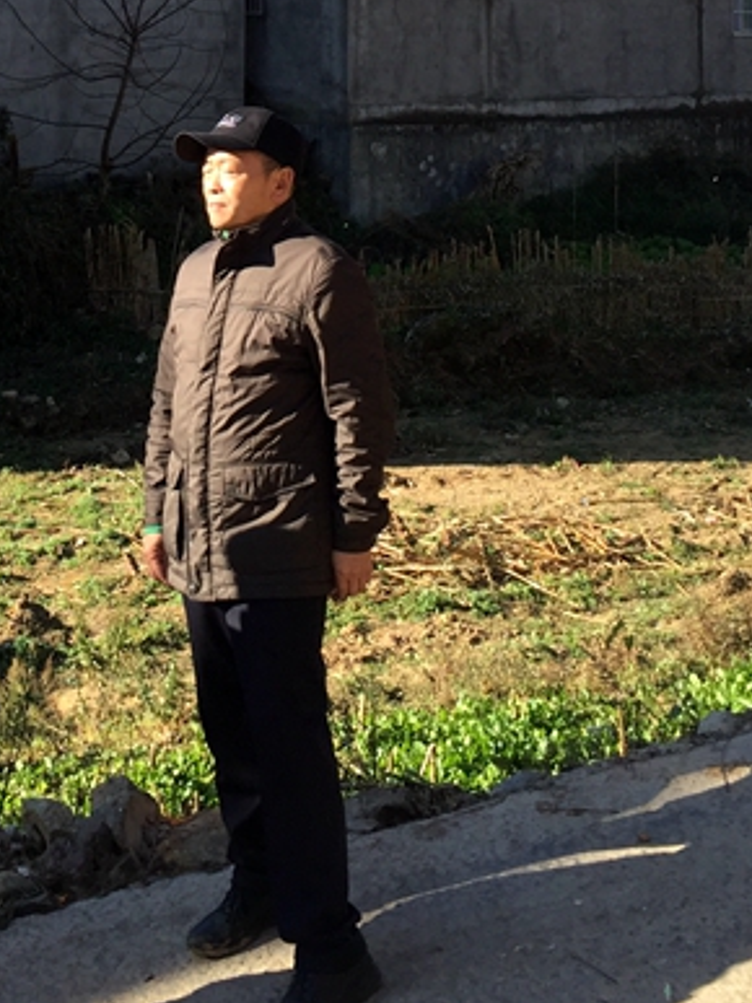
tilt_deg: +3.3
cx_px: 140
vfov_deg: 26.4
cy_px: 17
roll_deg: -0.9
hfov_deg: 20.7
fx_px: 2029
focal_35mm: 70
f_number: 2.2
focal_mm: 4.15
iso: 32
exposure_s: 1/706
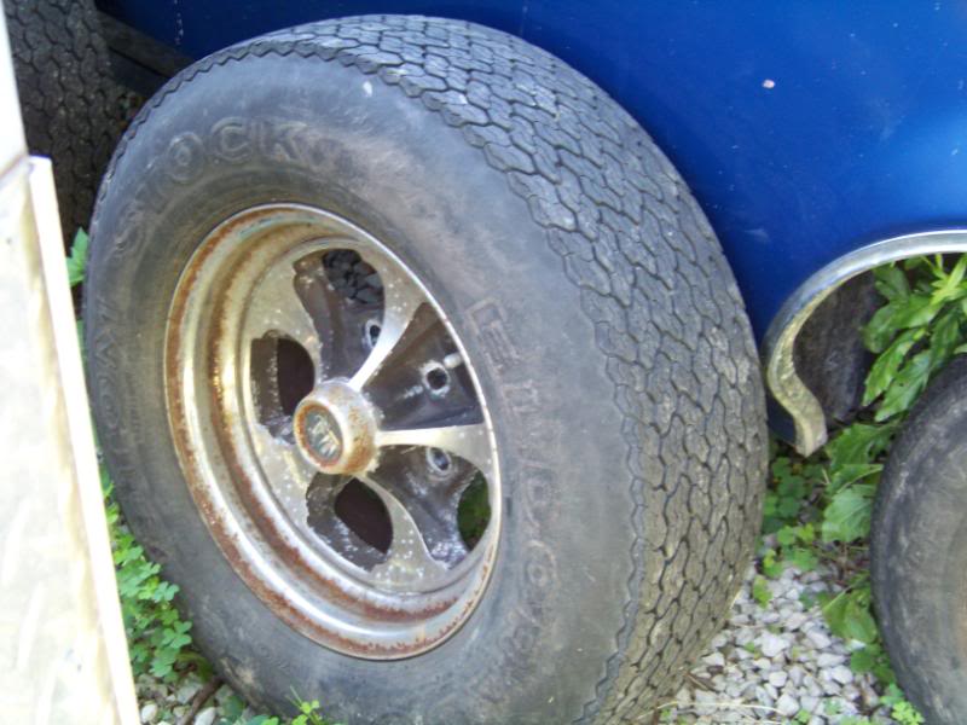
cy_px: 362
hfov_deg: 31.2
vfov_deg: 23.7
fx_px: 1732
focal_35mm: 62
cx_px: 484
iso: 159
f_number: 3.2
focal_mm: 10.5
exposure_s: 1/30
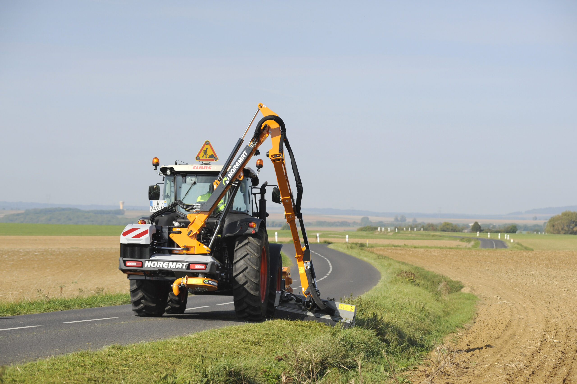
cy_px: 192
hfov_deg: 17.7
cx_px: 288
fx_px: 1858
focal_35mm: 116
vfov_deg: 11.8
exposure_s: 1/8000
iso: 800
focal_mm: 116
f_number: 6.3
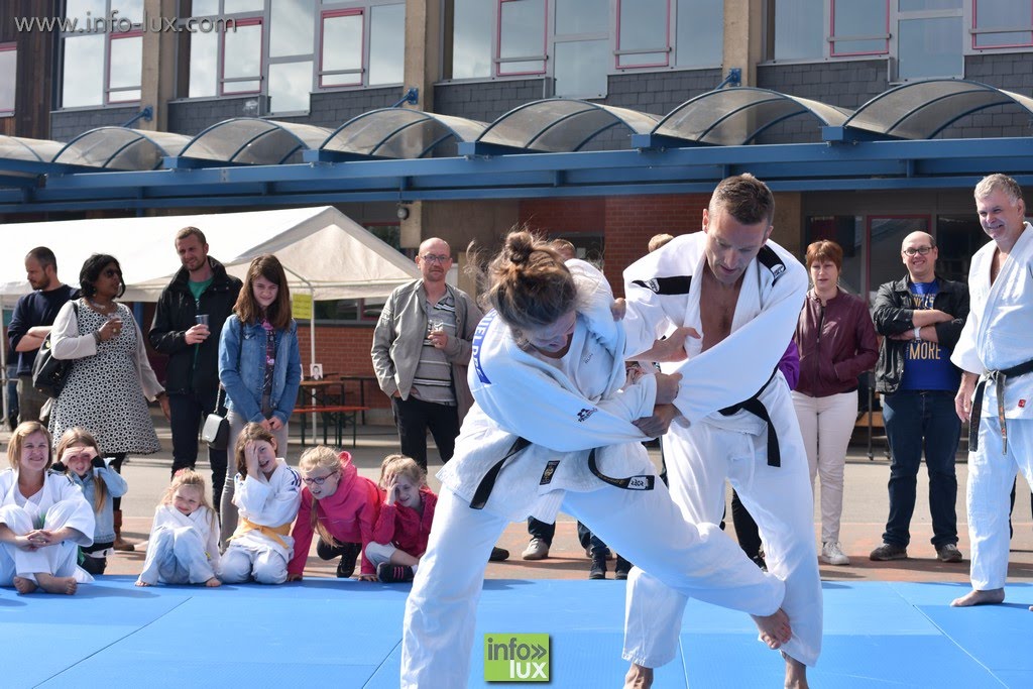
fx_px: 2152
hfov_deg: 27.0
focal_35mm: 75
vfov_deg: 18.2
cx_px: 516
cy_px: 344
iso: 100
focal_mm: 50
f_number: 6.3
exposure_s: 1/500
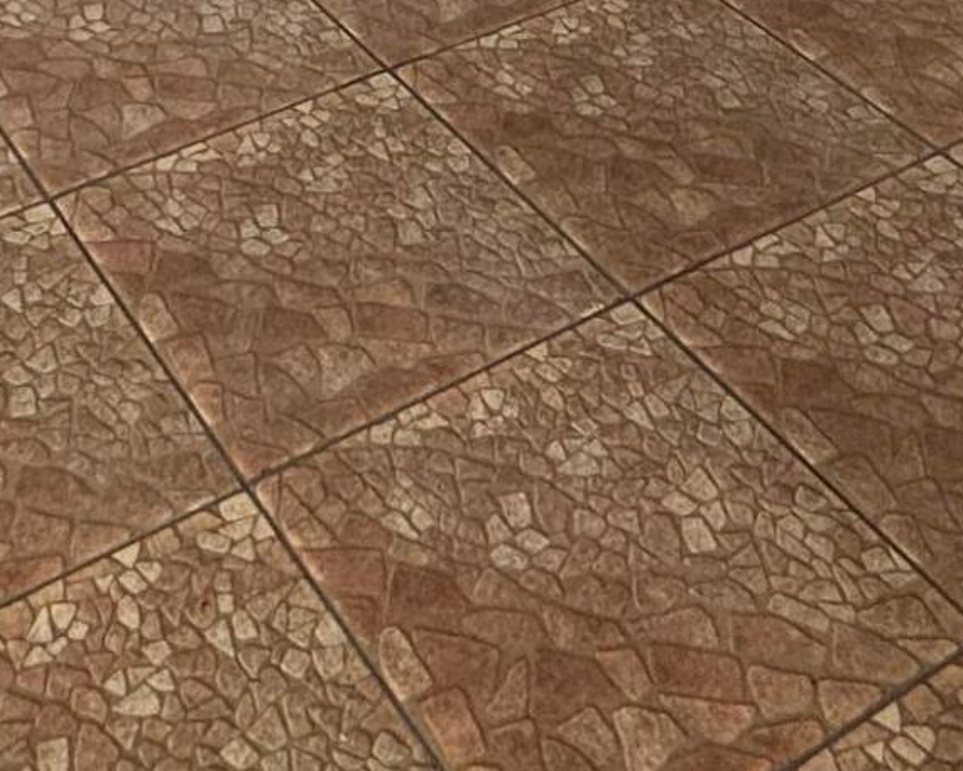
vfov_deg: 16.6
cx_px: 272
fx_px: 1967
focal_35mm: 69
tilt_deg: -10.5
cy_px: -783
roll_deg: +1.4
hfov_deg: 27.2
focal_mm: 2.22
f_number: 2.2
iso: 80
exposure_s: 1/99
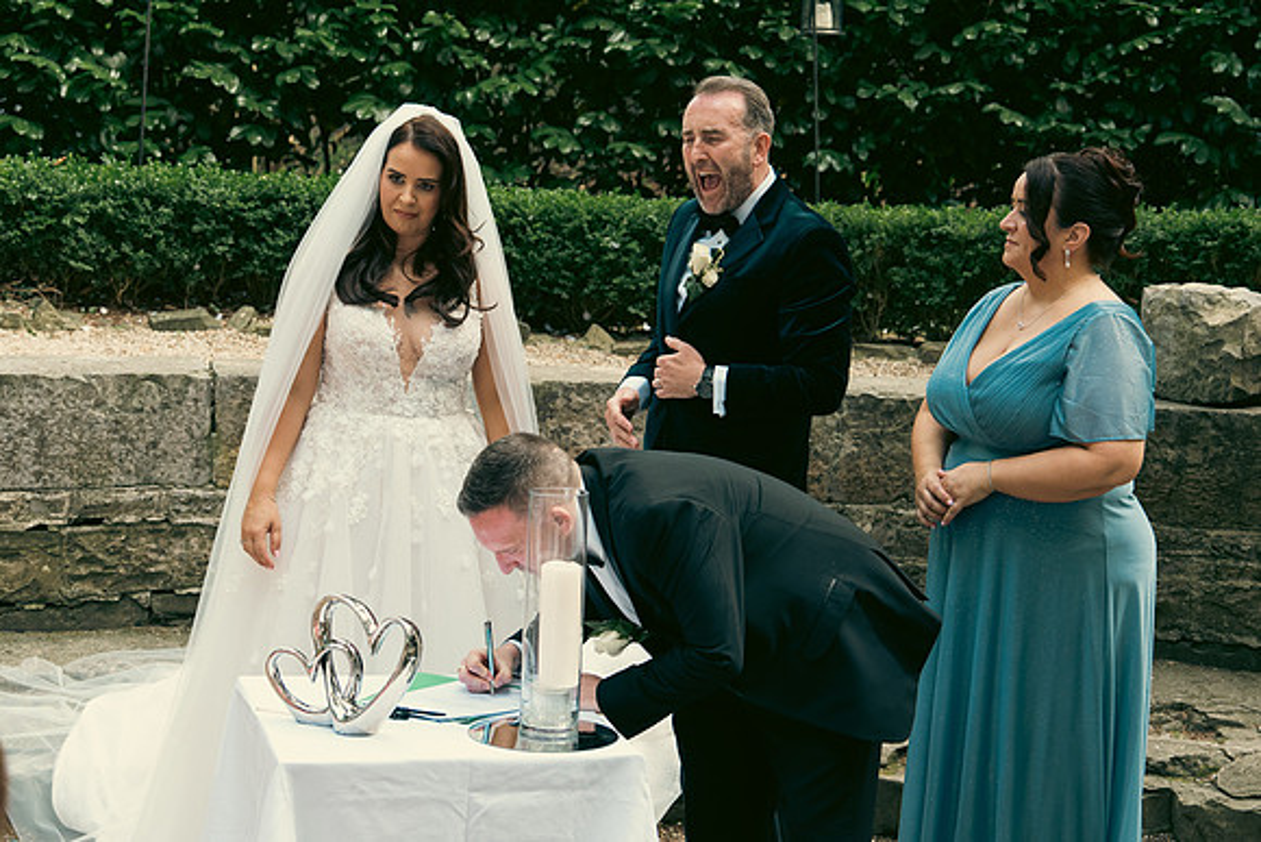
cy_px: 421
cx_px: 630
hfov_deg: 31.9
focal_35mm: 63
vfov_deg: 21.6
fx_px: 2207
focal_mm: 42
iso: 400
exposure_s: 1/200
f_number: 3.5
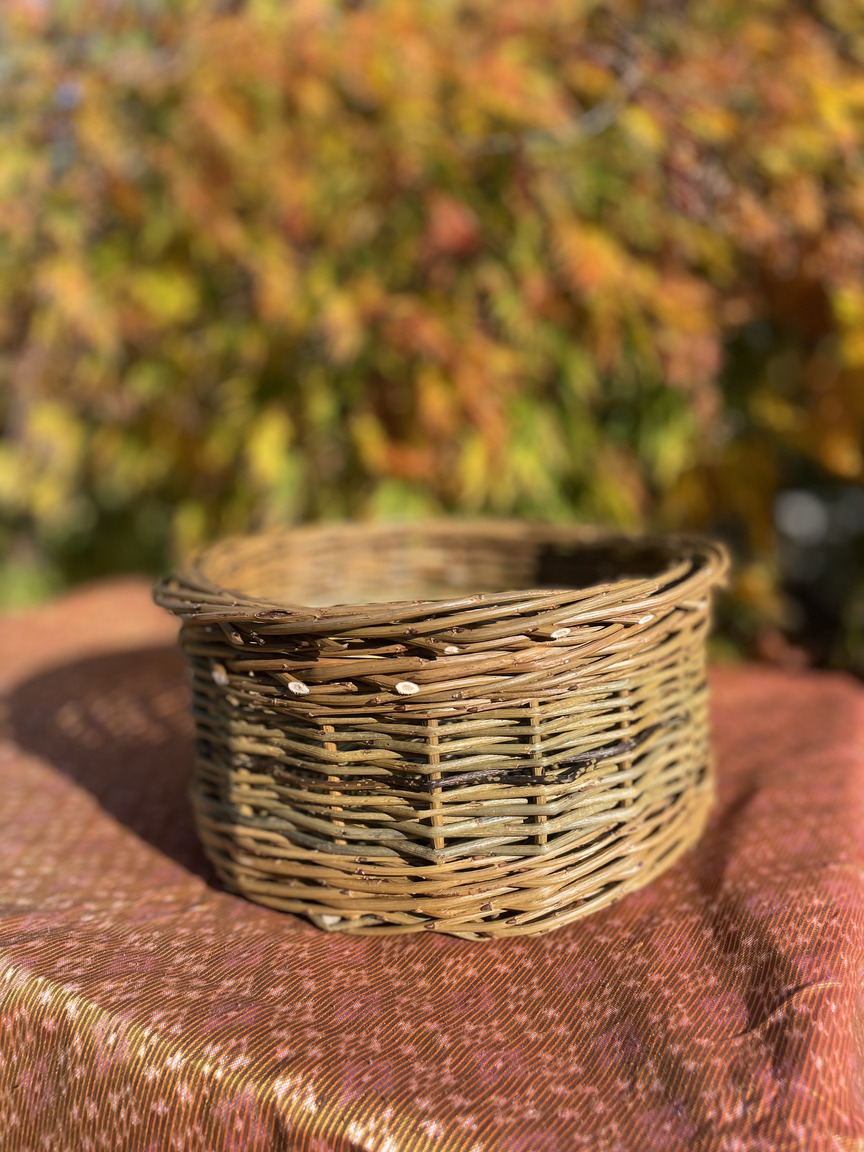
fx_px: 865
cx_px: 432
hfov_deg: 53.1
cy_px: 576
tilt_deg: -11.0
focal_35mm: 26
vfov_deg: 67.3
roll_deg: +0.8
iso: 50
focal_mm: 4.2
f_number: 1.6
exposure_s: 1/1401
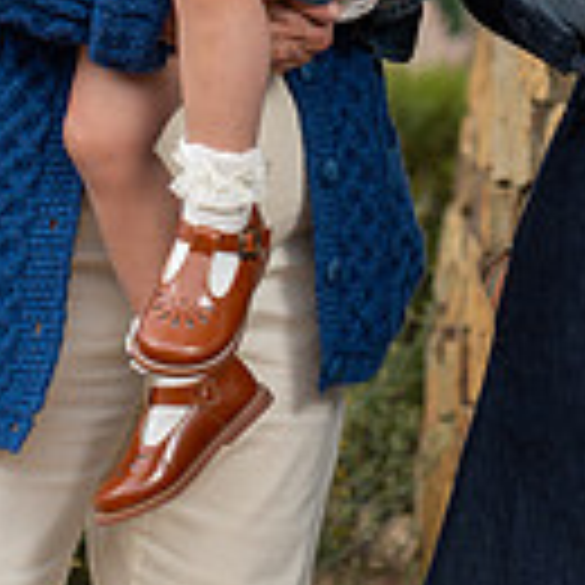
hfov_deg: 6.3
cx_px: 882
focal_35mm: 276
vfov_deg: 6.3
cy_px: -200
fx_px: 5277
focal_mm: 73
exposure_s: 1/200
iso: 100
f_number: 4
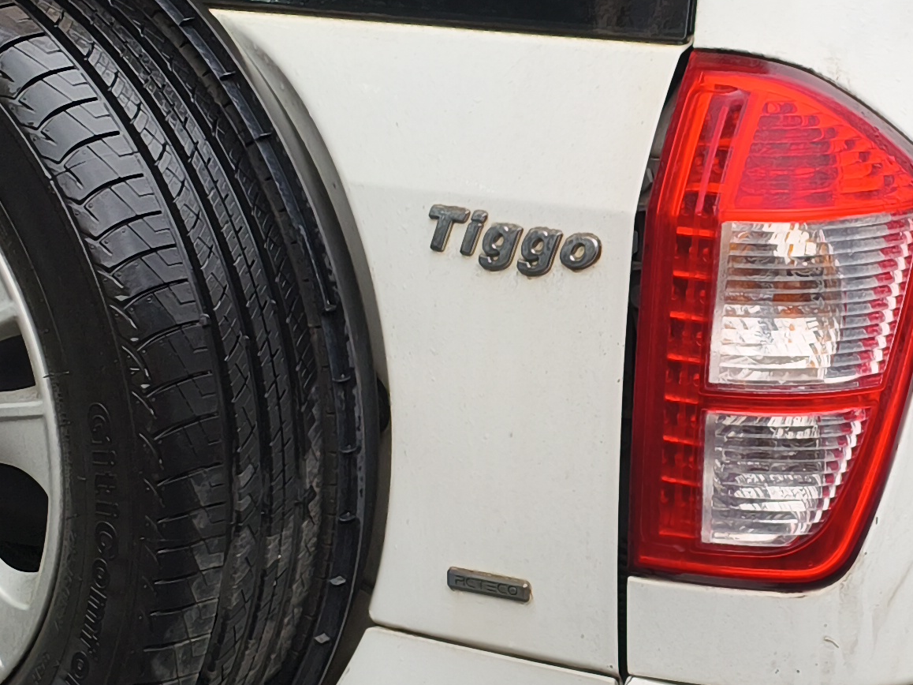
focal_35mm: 92
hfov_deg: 21.0
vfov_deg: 16.1
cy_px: 355
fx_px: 2426
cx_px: 763
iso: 50
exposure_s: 1/145
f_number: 1.5
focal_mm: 4.94
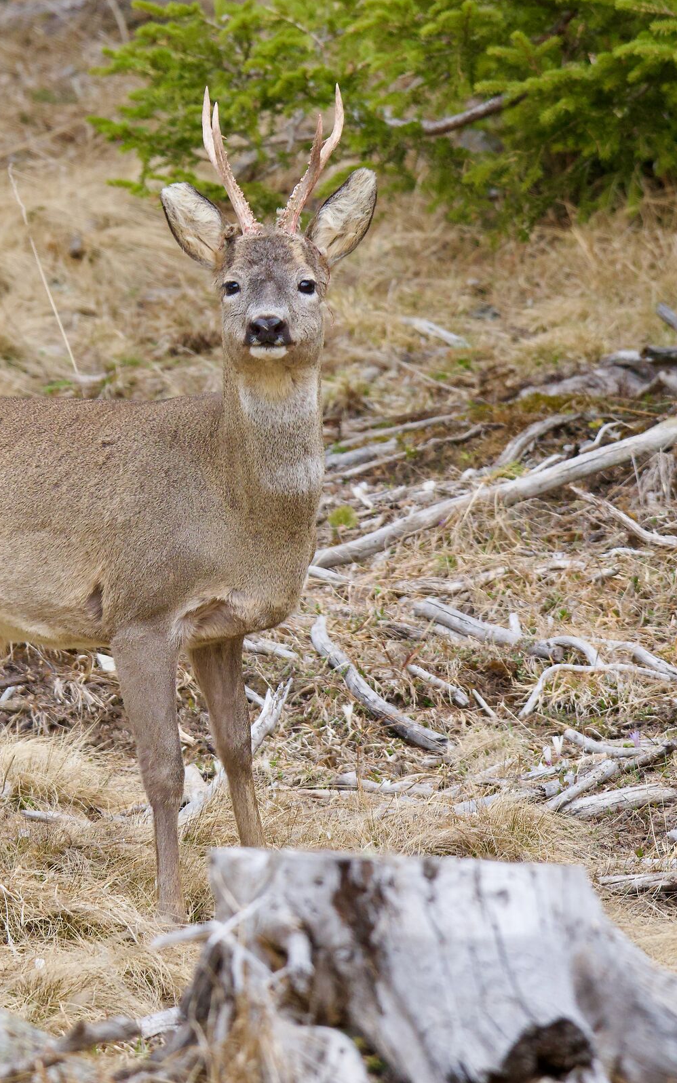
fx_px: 23937
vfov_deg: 2.6
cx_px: 135
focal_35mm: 811
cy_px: 541
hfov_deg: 1.6
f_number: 8
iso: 1000
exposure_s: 1/500
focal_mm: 353
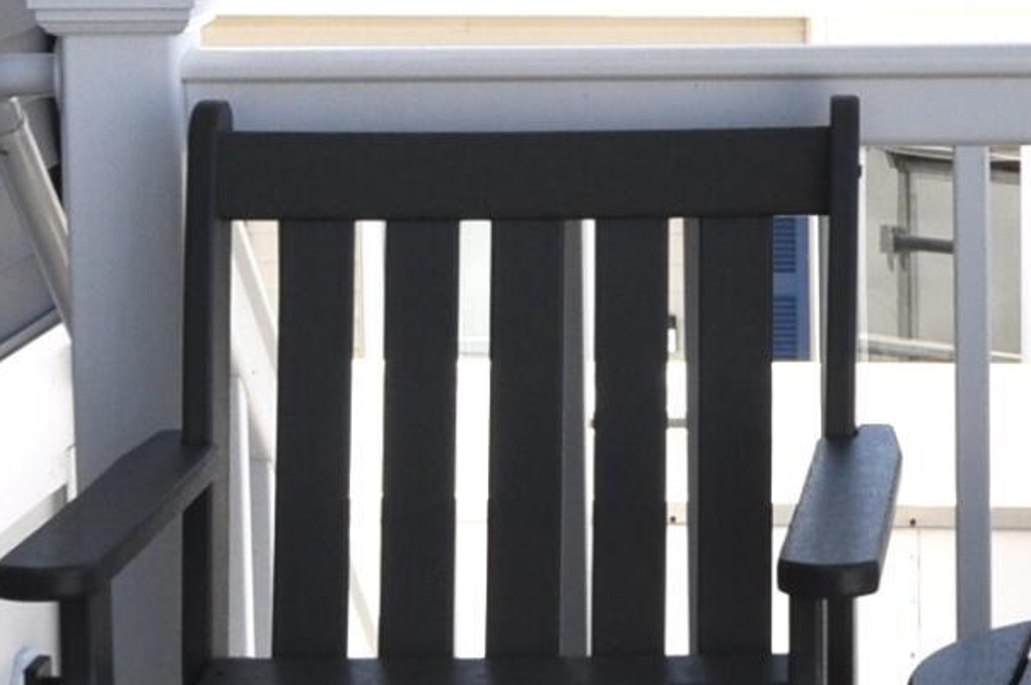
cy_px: 97
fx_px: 4261
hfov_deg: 13.6
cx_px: 1081
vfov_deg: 9.2
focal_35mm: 149
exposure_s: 1/320
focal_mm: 20
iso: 200
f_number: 9
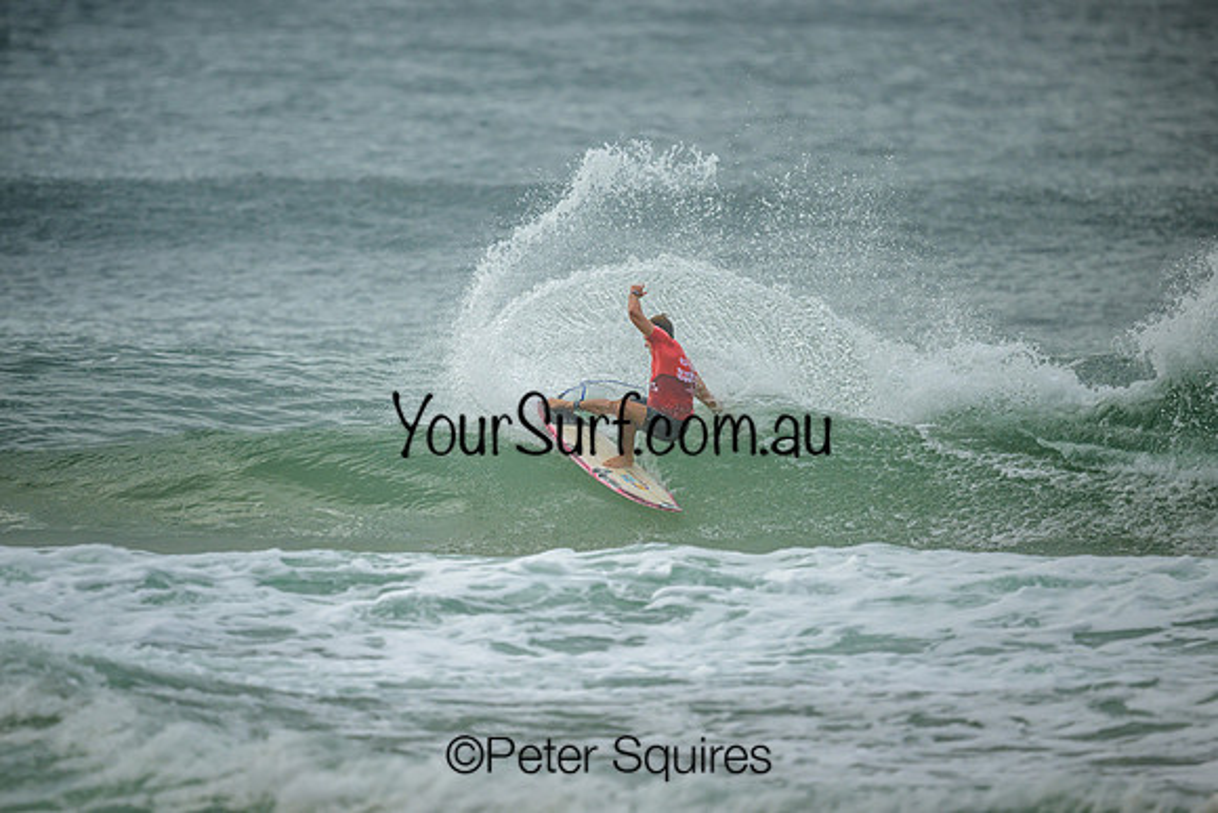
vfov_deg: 1.7
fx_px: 27072
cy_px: 406
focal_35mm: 800
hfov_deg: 2.6
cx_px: 609
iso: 250
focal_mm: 800
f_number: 6.3
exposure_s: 1/2000
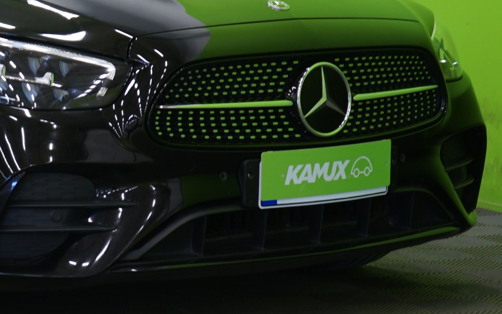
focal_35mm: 159
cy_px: -8
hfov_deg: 12.9
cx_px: -87
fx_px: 2175
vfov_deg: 8.2
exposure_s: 1/8
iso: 400
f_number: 5.6
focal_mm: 61
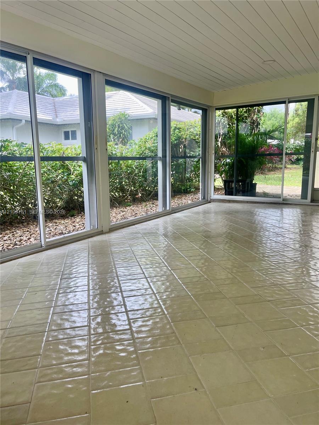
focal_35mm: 25
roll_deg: +1.2
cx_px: 160
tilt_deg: -10.4
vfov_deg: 69.4
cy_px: 212
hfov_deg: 54.9
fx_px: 307
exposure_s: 1/121
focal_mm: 5.1
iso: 50
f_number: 1.6
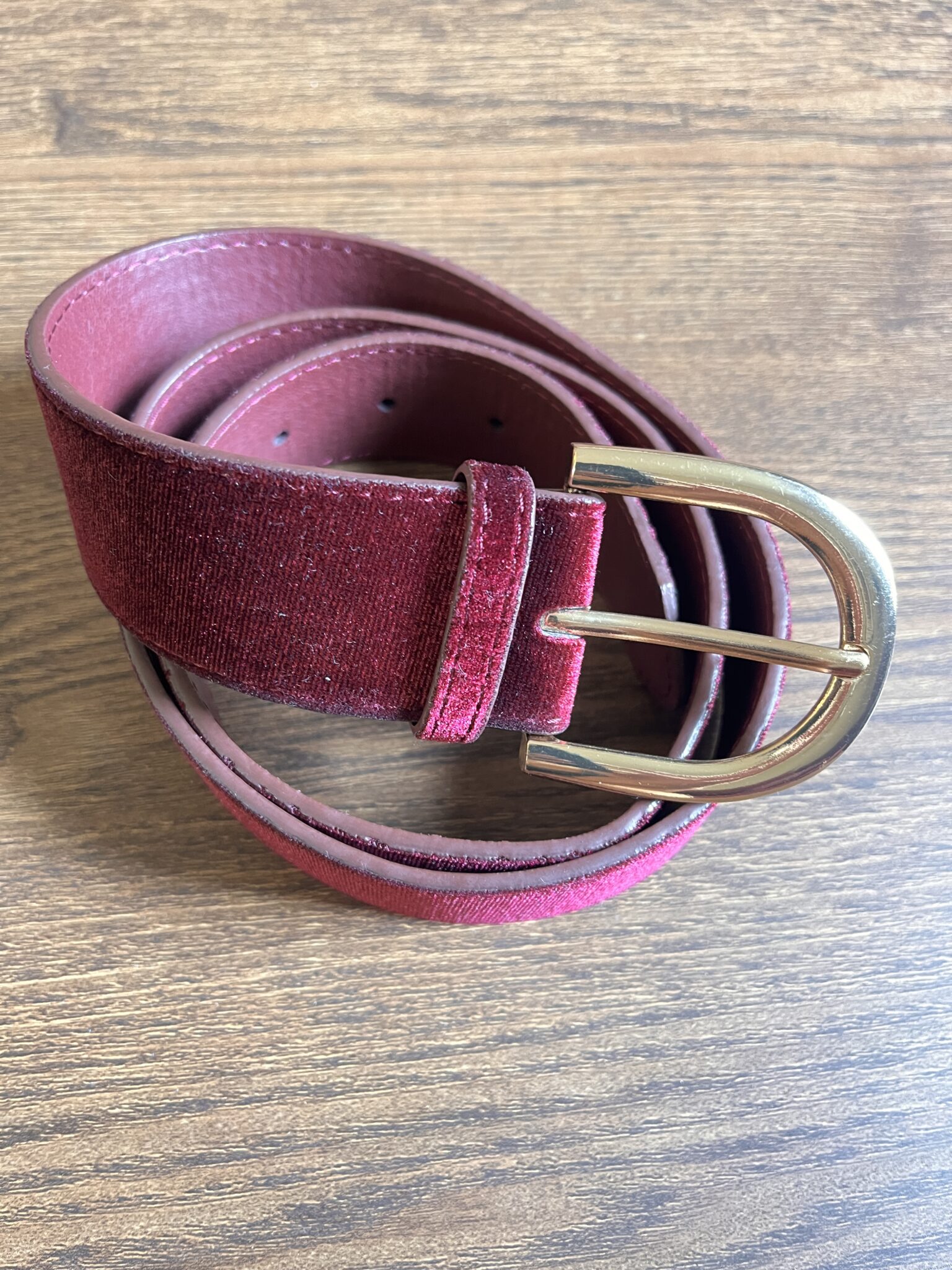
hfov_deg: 53.1
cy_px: 635
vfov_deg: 67.3
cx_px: 476
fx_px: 953
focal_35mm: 26
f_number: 1.6
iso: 640
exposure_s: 1/35
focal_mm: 5.1
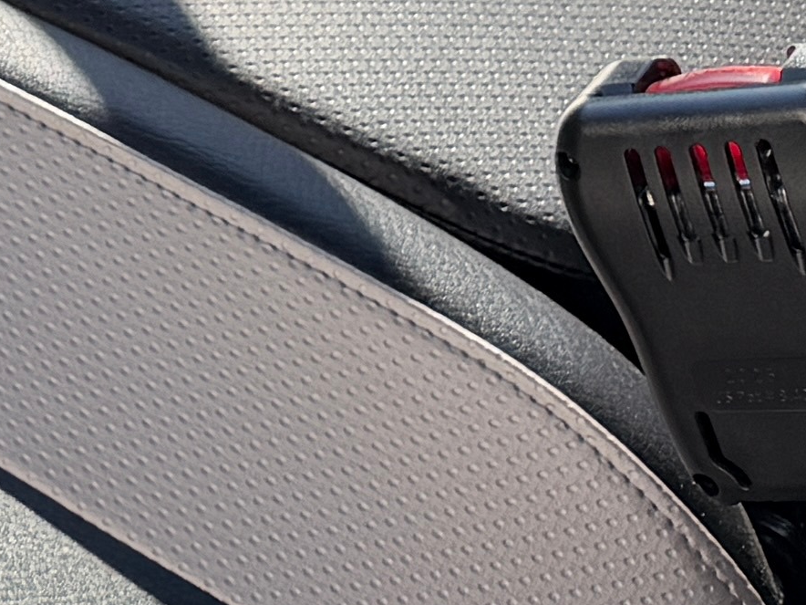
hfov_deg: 10.9
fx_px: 3609
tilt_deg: -28.4
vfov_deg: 8.8
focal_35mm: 155
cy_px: -746
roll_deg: -3.9
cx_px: -1106
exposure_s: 1/1522
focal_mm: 6.76
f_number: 1.78
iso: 80
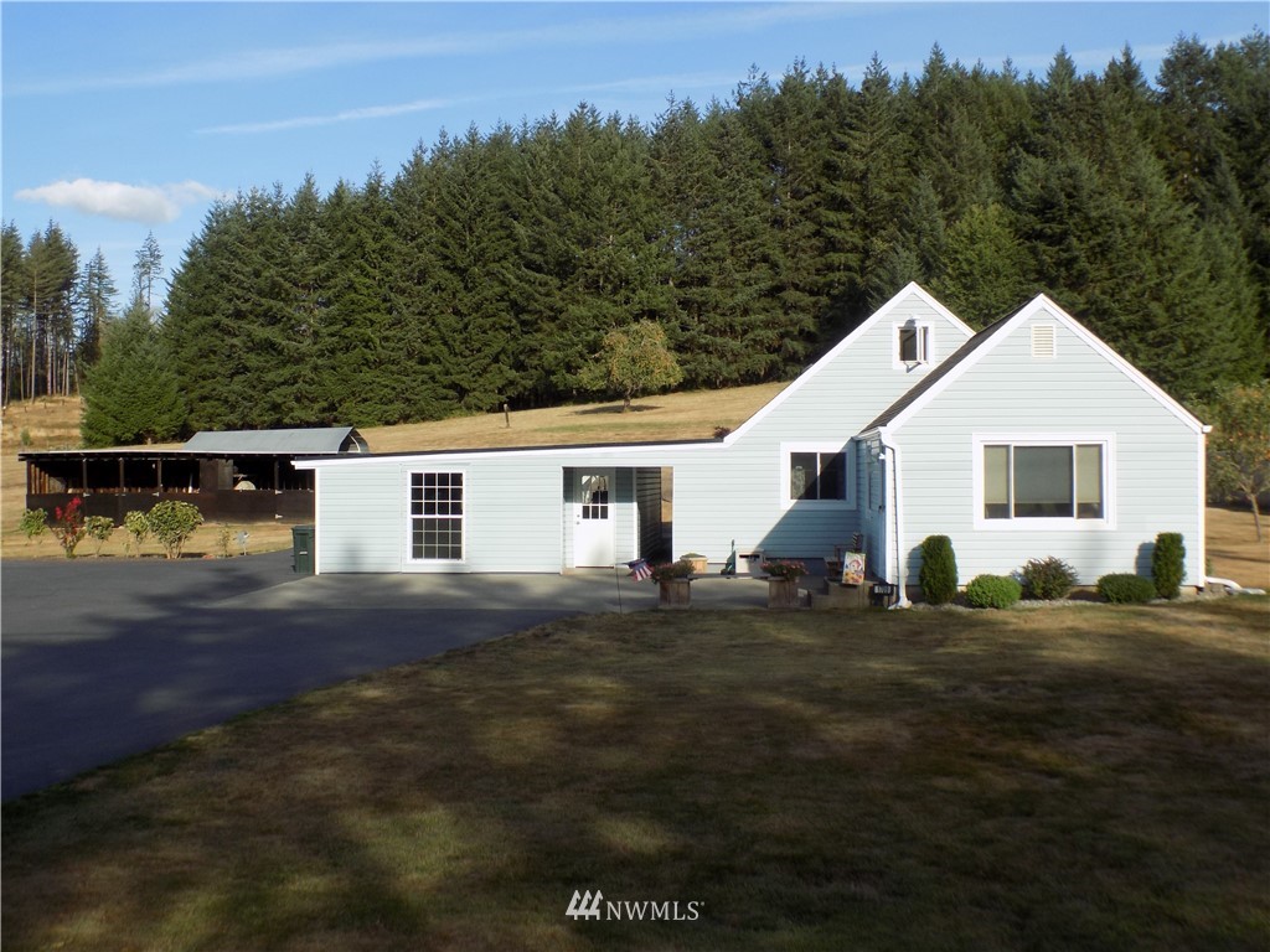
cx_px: 635
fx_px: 1357
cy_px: 476
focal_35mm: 37
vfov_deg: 38.7
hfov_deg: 50.1
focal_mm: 6.6
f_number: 3.5
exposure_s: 1/640
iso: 80
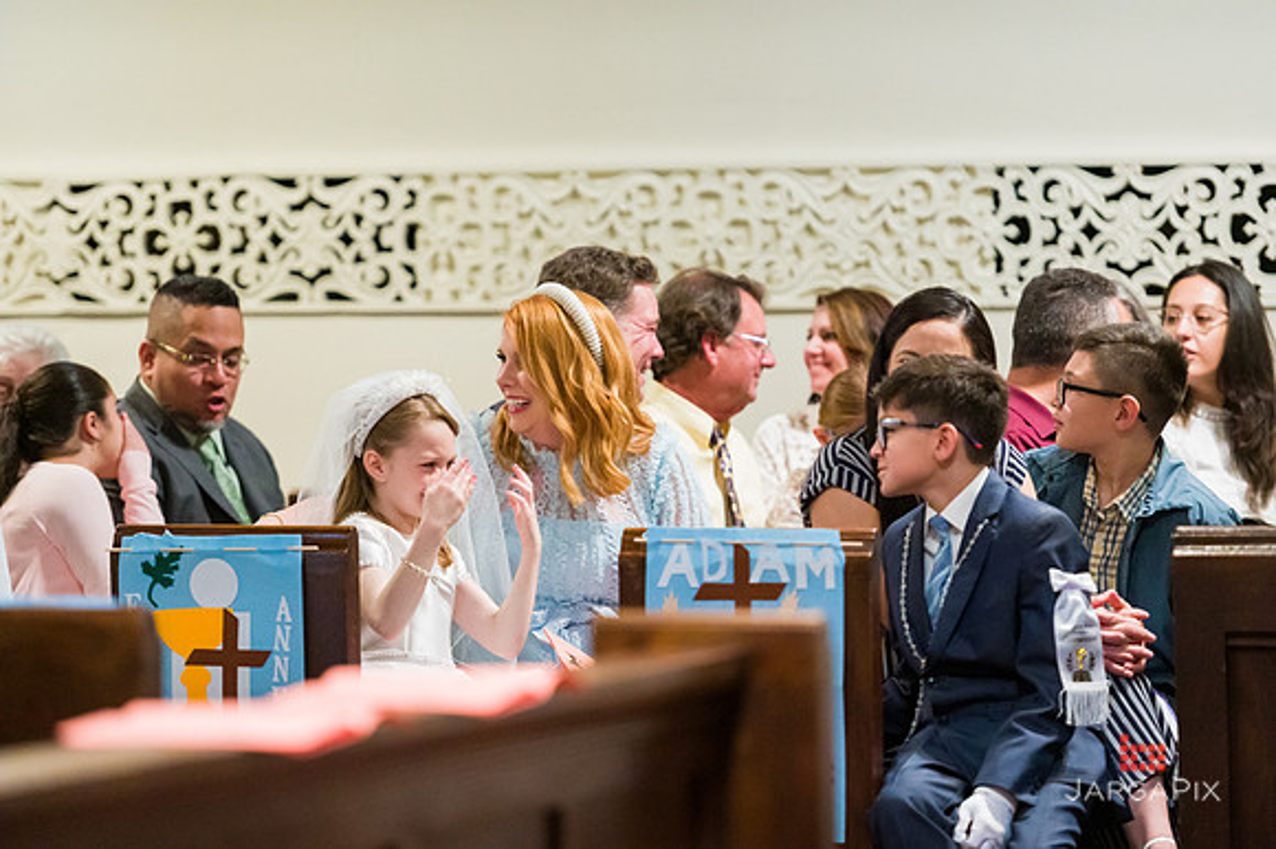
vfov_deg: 8.3
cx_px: 638
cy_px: 424
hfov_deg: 12.5
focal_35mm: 165
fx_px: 5845
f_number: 3.2
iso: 6400
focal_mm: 165
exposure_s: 1/200
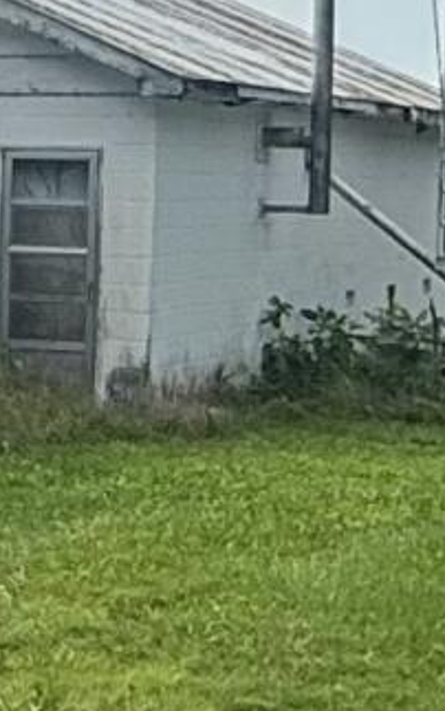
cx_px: -51
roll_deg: -1.5
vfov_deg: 15.1
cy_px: 434
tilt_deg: -5.9
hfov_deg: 9.4
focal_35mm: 138
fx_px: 2677
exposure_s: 1/2717
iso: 50
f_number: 2.2
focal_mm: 2.22
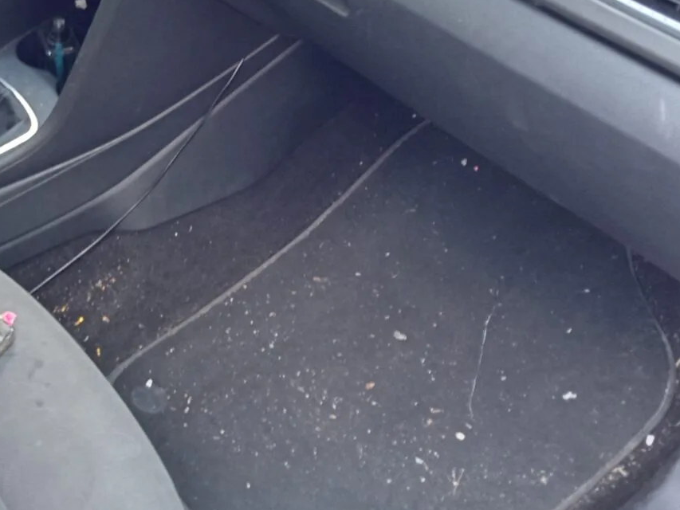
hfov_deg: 29.4
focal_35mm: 63
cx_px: 59
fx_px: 1238
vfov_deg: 22.7
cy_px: 56
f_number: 2.2
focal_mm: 3.46
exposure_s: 1/33.3
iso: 184
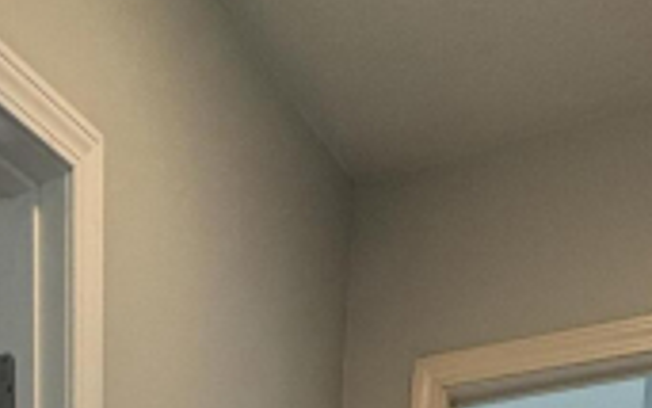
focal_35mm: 58
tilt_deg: -12.3
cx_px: 114
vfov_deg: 14.1
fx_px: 1031
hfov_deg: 33.9
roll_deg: -1.1
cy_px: 1009
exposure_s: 1/120
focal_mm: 2.22
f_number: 2.2
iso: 125
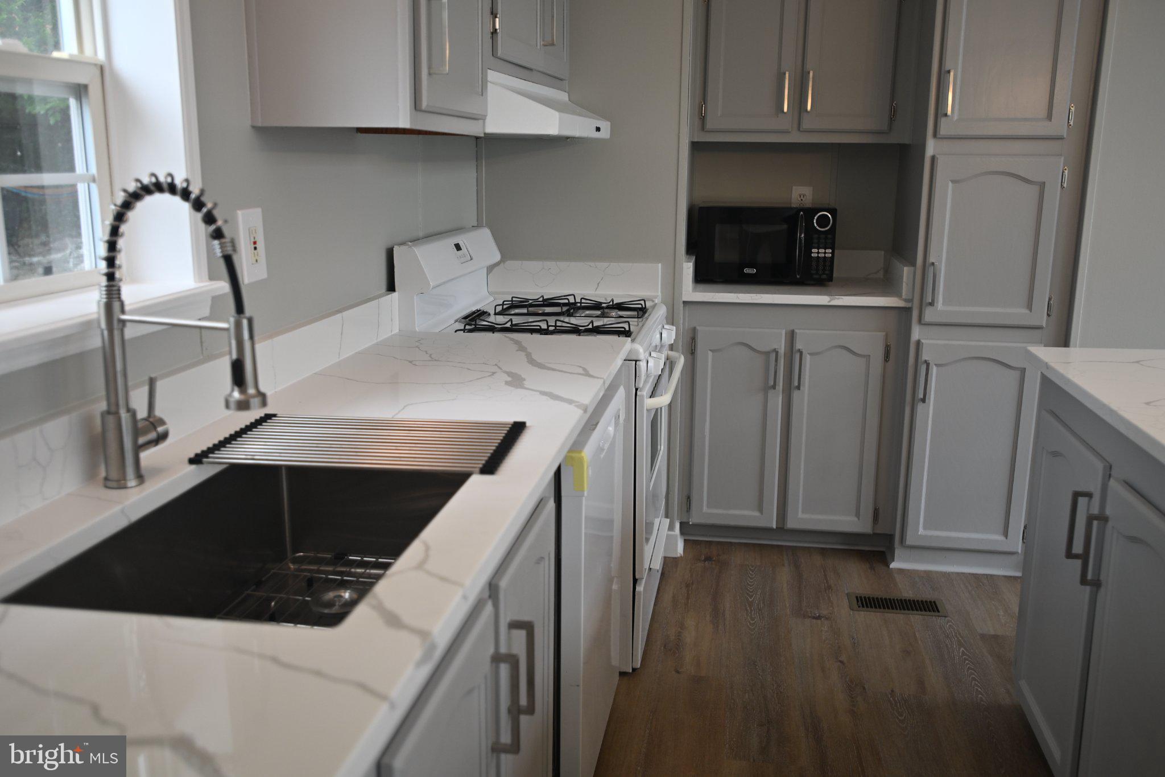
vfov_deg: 41.1
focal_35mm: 32
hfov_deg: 58.7
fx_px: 1035
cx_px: 582
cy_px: 388
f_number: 2.8
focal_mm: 32
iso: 250
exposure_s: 1/160
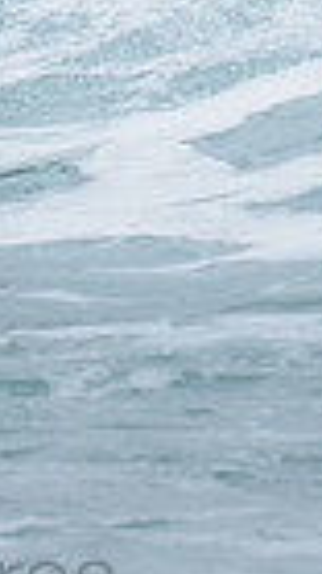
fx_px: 40845
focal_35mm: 2686
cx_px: -473
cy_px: -180
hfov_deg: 0.5
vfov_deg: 0.8
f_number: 5.6
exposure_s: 1/2000
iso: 200
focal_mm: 500
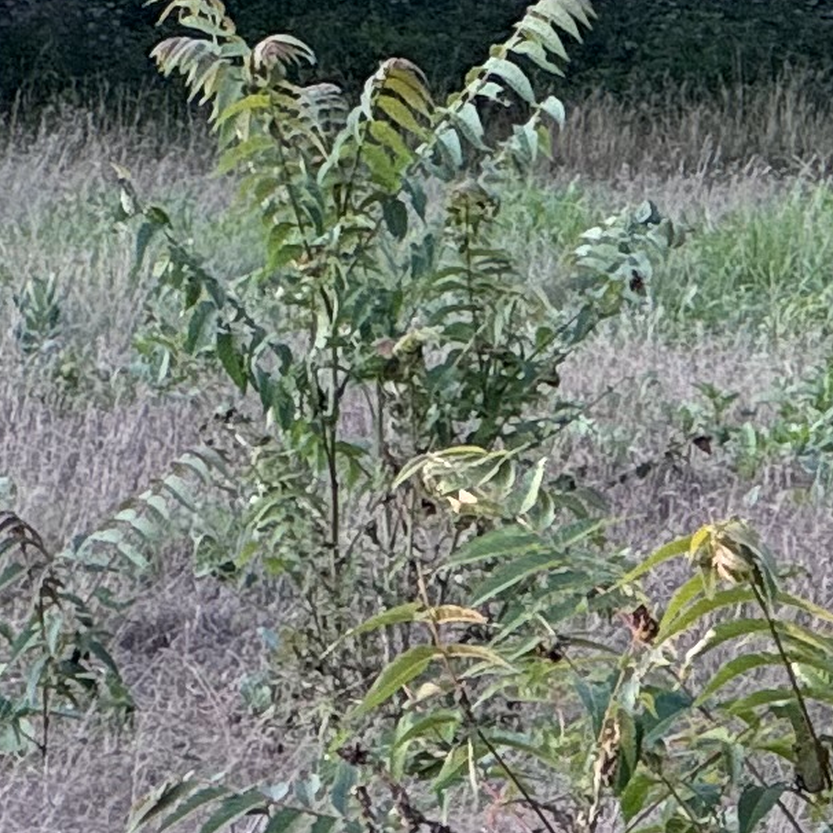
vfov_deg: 3.9
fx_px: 12333
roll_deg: -1.9
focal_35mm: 453
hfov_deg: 3.8
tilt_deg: -3.5
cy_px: 893
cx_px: 1560
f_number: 2.8
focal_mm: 9
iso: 64
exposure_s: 1/99
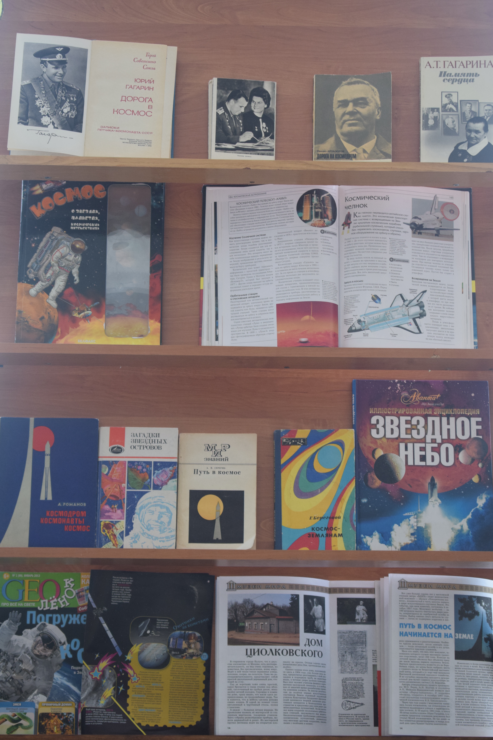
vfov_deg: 24.6
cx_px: 246
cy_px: 370
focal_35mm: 82
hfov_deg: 16.6
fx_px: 1695
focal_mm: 55
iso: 900
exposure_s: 1/60
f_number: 5.6
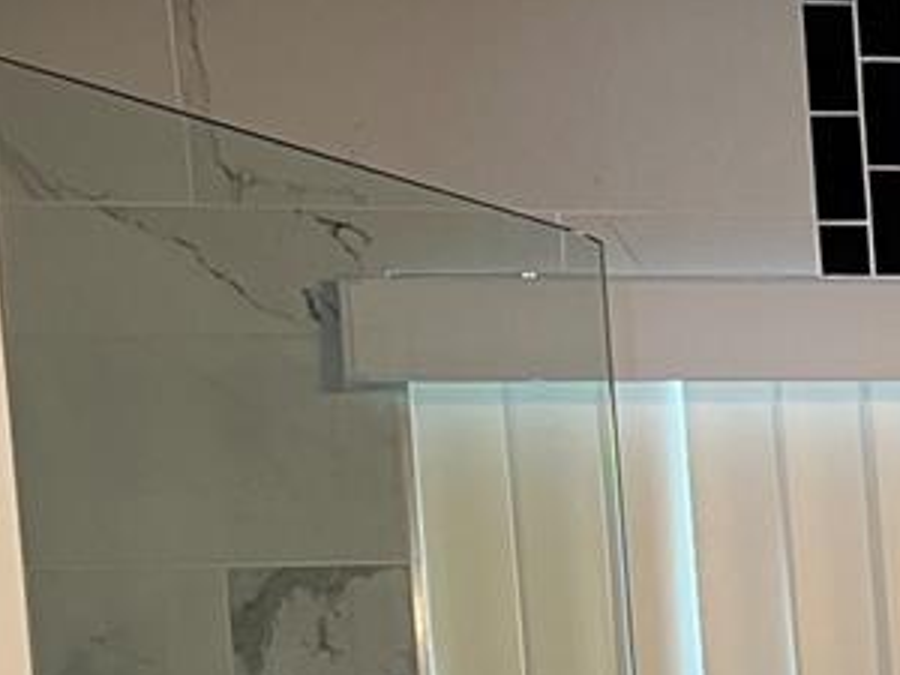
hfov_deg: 17.6
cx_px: 1200
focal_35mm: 104
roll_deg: +4.1
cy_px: 1101
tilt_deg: -3.4
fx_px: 2704
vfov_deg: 13.2
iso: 160
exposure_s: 1/60
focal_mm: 5.1
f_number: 1.6
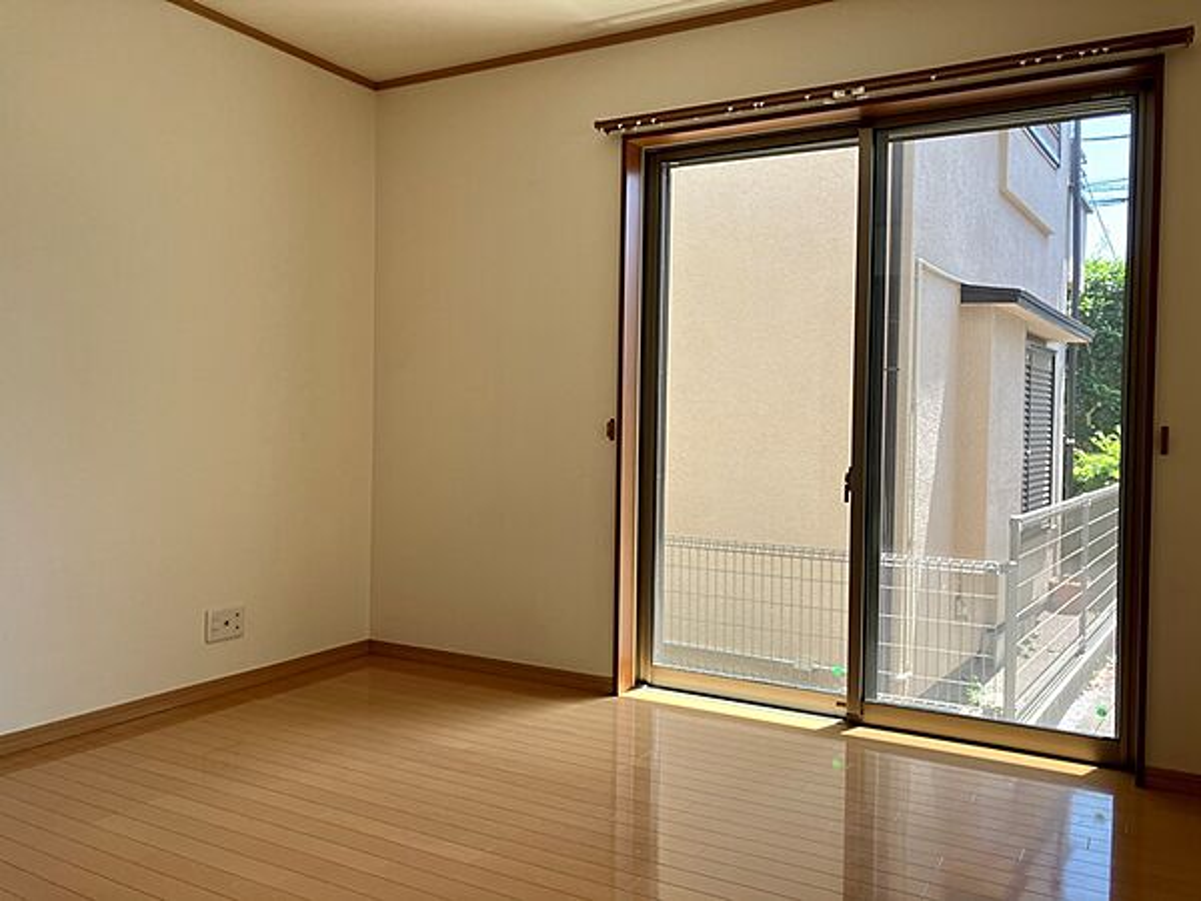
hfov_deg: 63.4
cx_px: 600
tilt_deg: -1.1
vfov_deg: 49.7
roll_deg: +0.0
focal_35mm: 28
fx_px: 971
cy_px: 450
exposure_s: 1/121
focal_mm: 3.99
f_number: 1.8
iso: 64
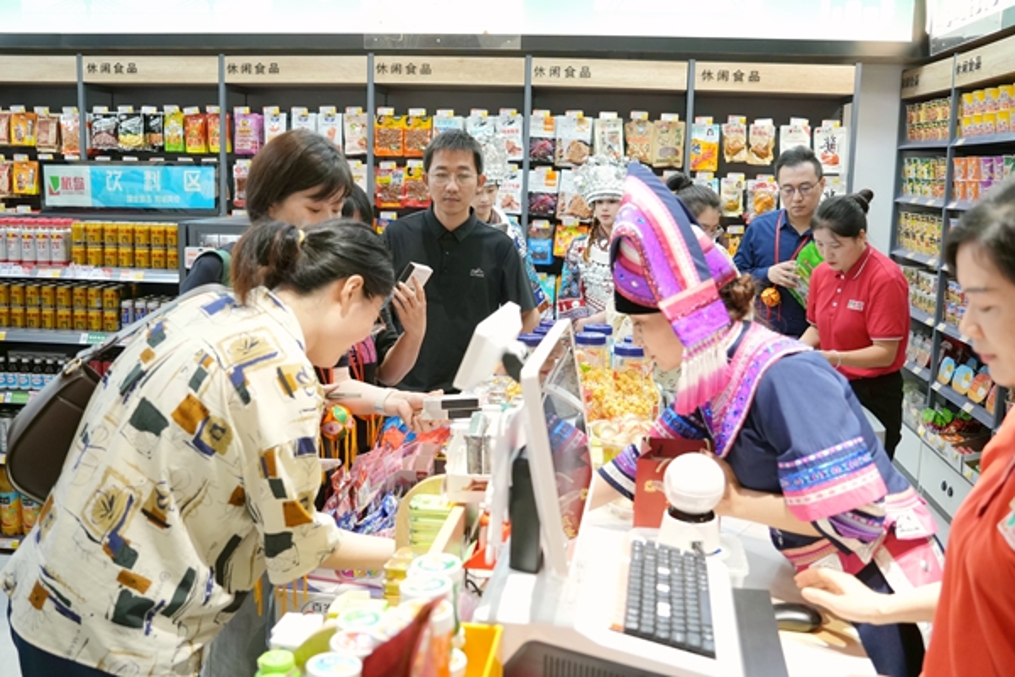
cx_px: 508
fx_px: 951
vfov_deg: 39.1
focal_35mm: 34
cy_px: 338
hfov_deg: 56.1
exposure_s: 1/200
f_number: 2.8
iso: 1000
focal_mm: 22.5
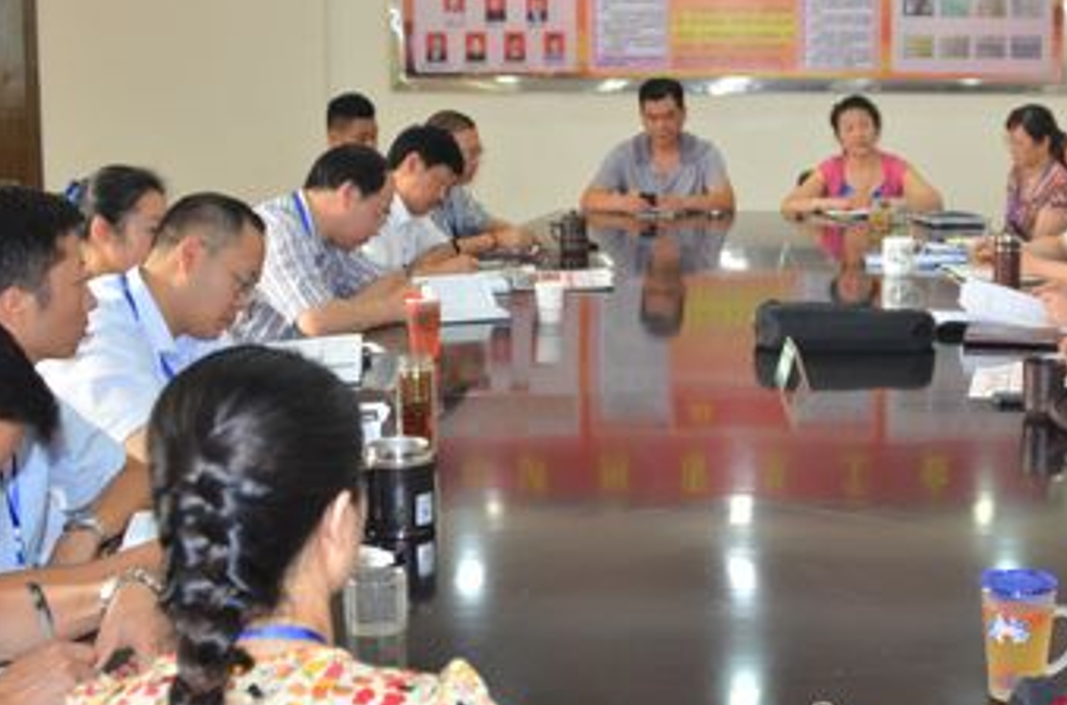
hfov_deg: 32.0
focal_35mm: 62
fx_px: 1832
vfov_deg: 21.8
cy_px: 304
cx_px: 762
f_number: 3.5
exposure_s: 1/60
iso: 800
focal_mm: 28
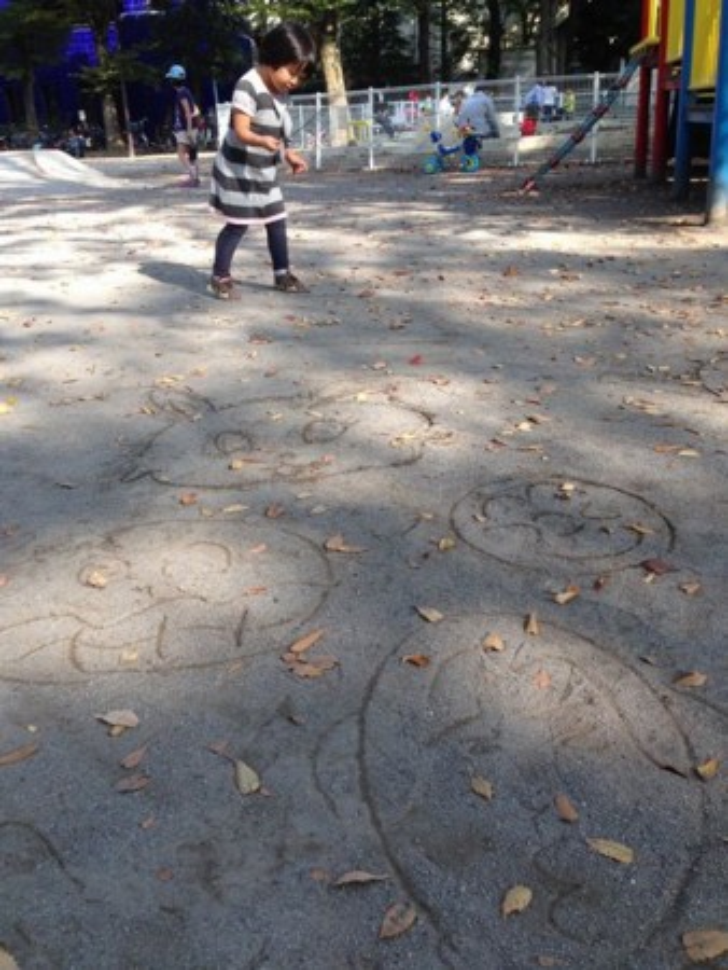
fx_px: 924
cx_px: 364
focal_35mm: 33
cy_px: 485
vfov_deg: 55.3
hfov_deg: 43.0
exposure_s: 1/323
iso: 50
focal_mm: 4.12
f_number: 2.4
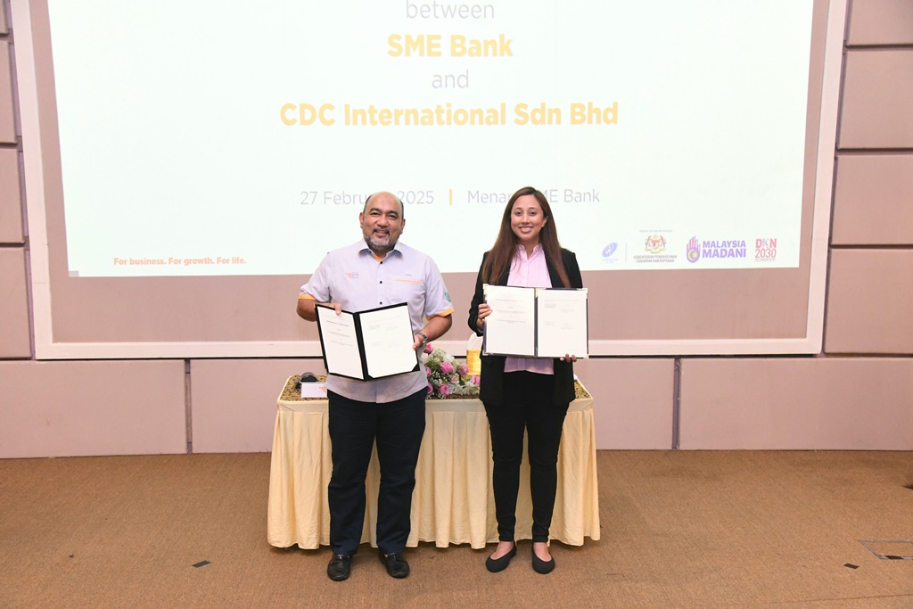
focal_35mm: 46
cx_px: 456
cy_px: 304
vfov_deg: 29.3
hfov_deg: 42.7
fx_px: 1167
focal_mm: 46
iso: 6400
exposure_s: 1/80
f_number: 5
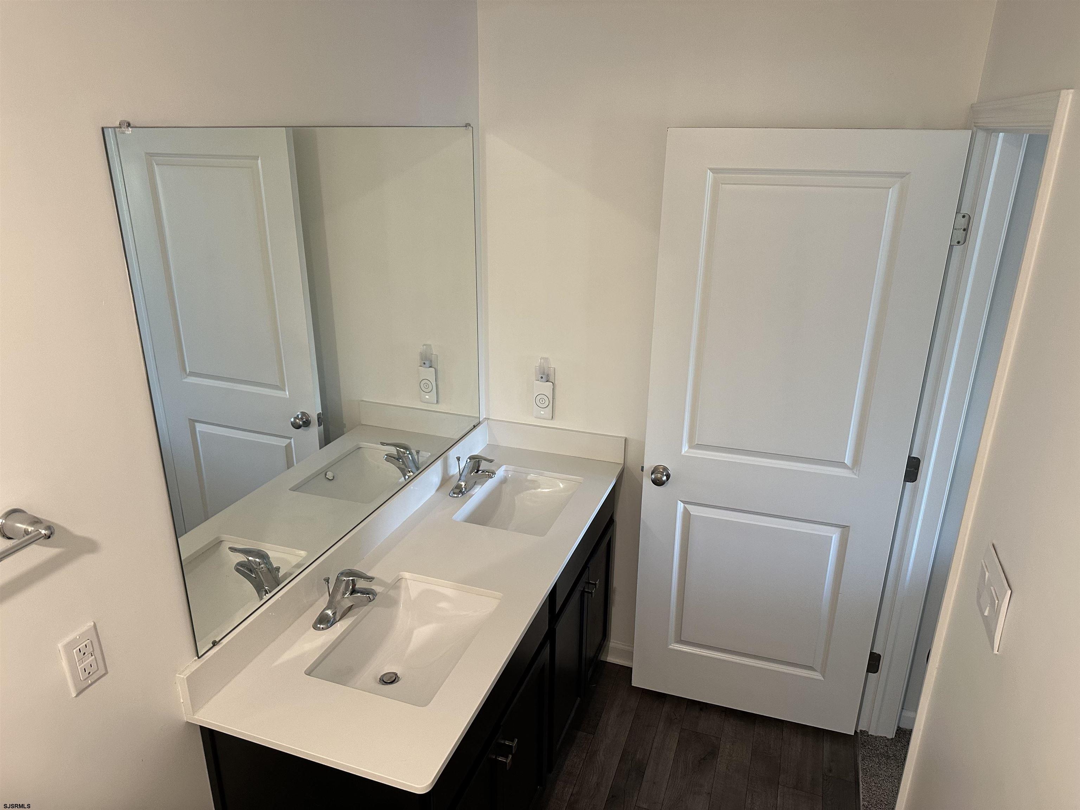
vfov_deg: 56.8
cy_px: 405
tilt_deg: -21.4
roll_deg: -0.8
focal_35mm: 24
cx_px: 540
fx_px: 749
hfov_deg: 71.6
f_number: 1.78
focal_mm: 6.86
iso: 250
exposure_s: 1/60
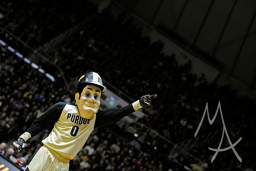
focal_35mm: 105
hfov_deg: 19.5
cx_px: 128
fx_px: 747
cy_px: 86
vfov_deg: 13.0
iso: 3200
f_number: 3.2
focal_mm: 105
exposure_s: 1/800
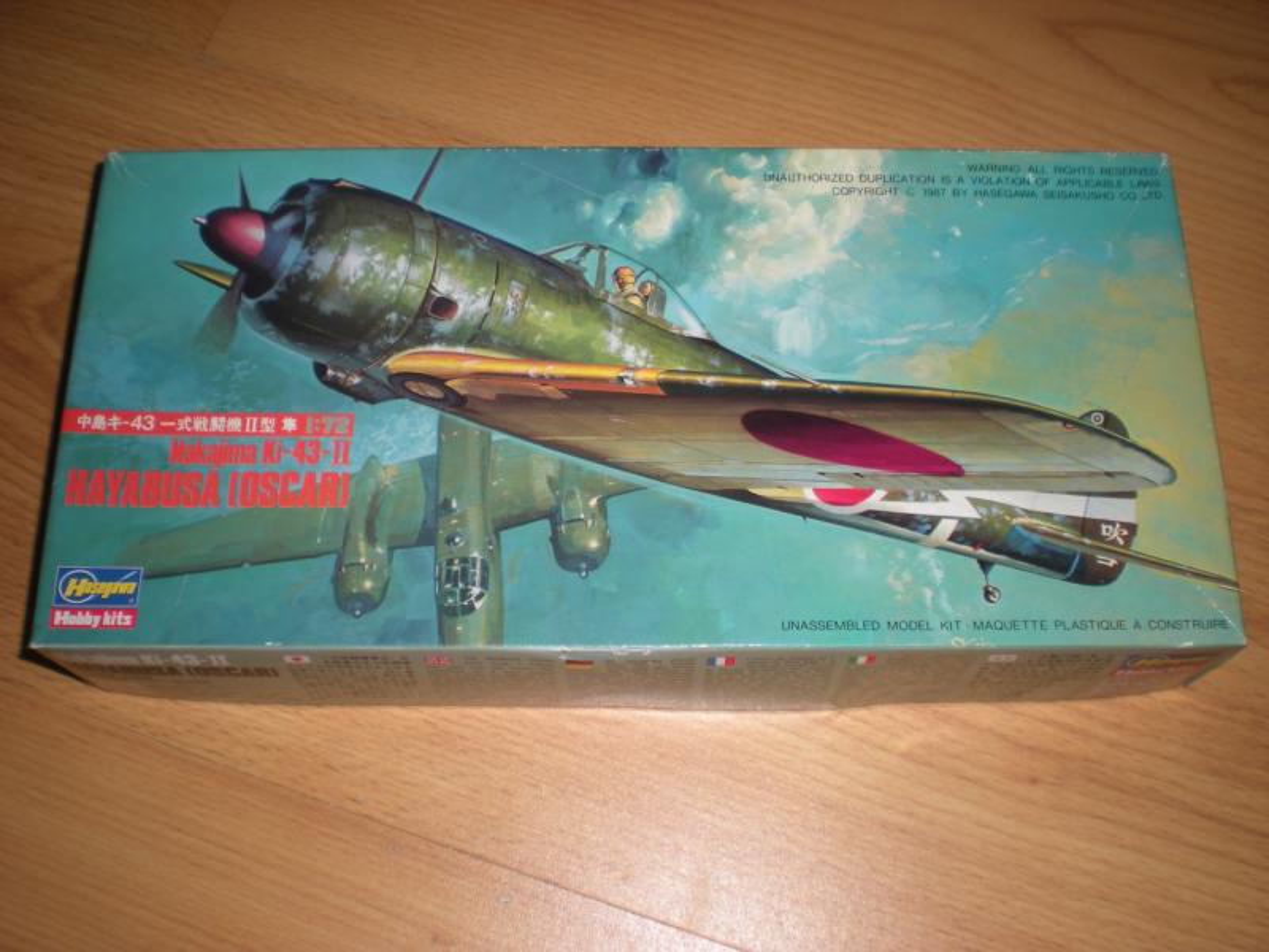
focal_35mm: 38
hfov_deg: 49.0
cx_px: 634
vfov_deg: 37.7
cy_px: 476
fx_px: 1393
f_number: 3.1
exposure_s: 1/60
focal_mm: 6.3
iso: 64
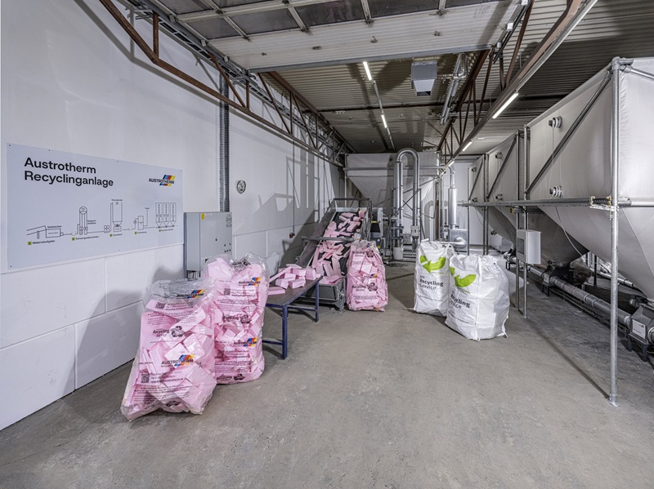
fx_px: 302
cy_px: 244
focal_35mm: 16
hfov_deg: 94.5
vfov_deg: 78.0
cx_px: 327
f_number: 16
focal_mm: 20
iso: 800
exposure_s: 1/20
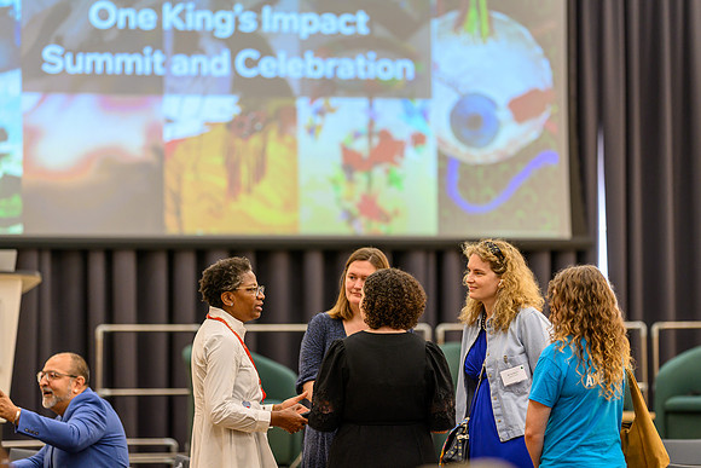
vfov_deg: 9.9
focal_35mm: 138
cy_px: 234
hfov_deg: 14.8
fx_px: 2696
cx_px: 350
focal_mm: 135
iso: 1100
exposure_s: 1/250
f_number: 1.8
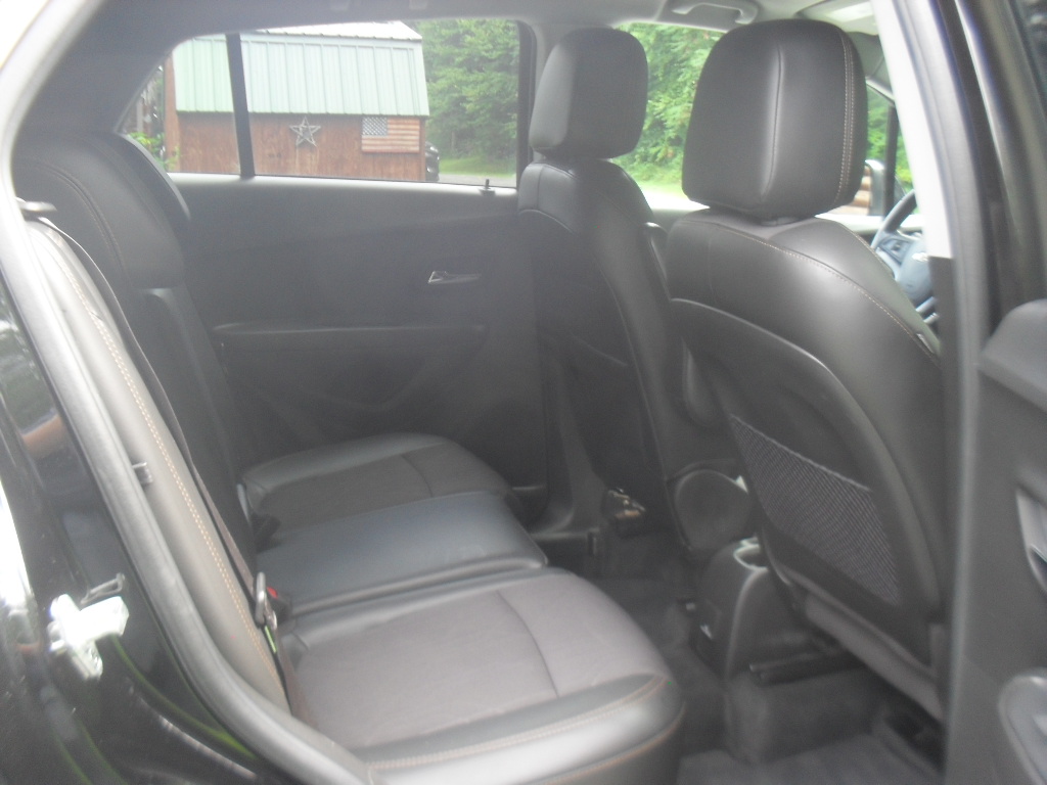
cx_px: 524
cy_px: 392
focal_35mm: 35
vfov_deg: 40.7
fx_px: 1059
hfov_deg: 52.6
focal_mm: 6.3
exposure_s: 1/30
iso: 160
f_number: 3.2
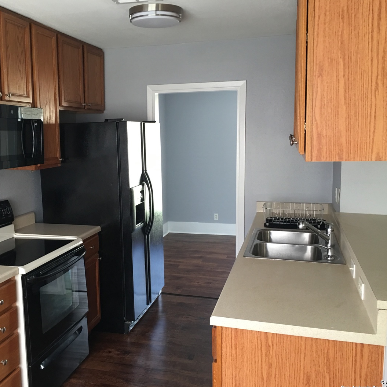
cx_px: 156
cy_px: 193
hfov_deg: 47.0
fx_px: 443
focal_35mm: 35
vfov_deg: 47.2
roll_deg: +2.6
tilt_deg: -4.6
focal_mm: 4.15
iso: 50
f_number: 2.2
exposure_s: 1/15
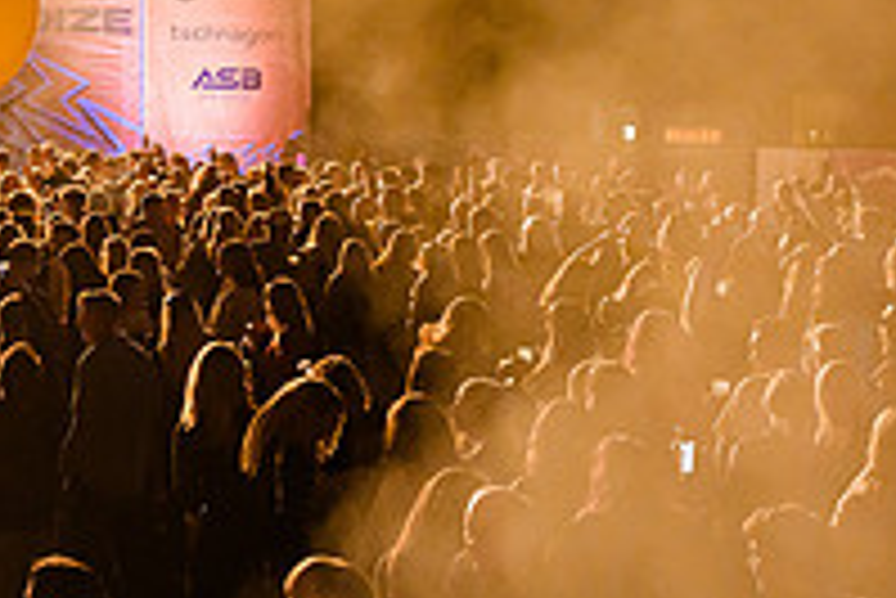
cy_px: -115
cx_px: -329
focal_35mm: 102
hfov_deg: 18.4
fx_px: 2540
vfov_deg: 13.1
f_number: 4.5
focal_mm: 35
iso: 3200
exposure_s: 1/80
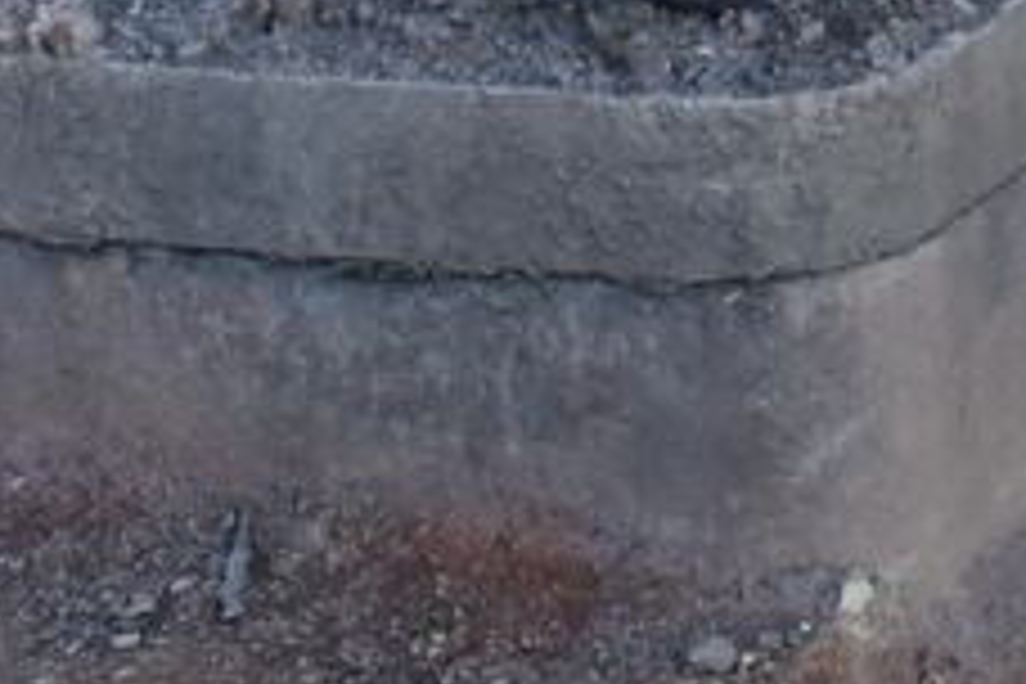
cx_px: 1926
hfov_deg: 10.4
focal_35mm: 185
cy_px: -772
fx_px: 5272
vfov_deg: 7.1
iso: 720
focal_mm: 22
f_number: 8
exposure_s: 1/500
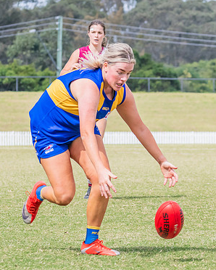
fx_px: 2882
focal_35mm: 361
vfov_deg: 5.4
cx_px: 143
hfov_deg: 4.3
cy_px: 146
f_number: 10
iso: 800
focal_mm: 170
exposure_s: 1/1250
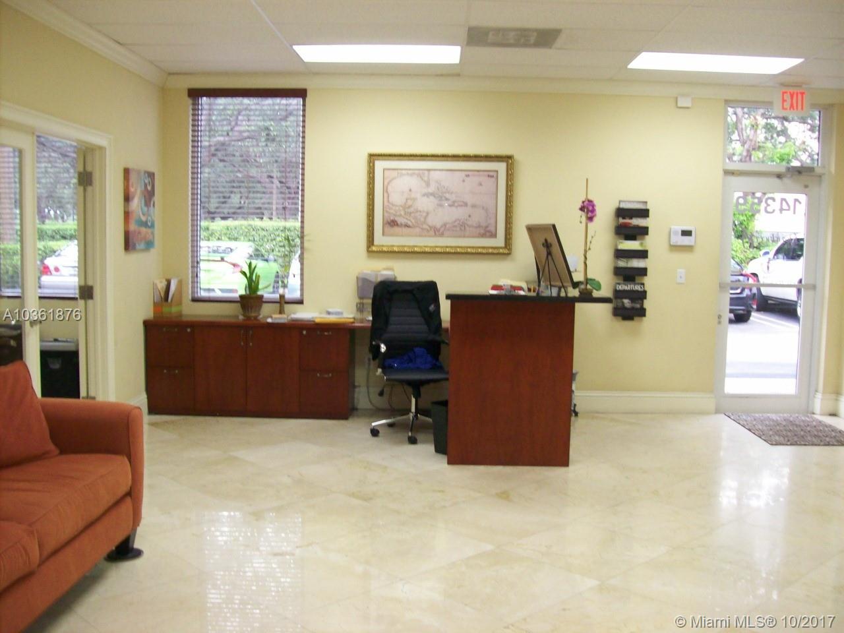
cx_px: 422
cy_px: 316
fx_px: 878
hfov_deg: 51.4
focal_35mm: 36
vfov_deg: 39.7
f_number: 2.7
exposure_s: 1/65.9
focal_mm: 6
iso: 200
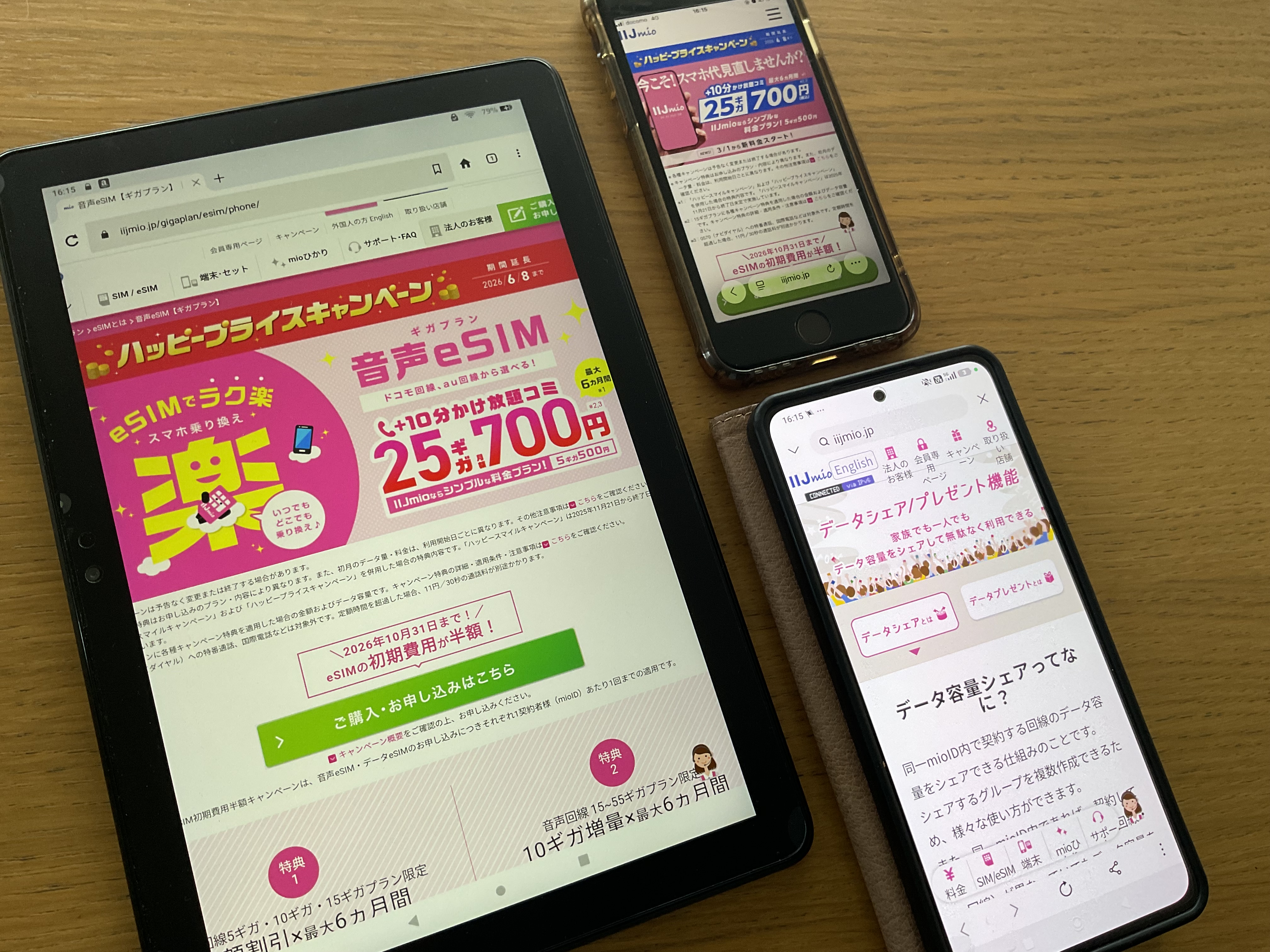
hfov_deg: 61.7
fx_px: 1064
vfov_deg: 48.2
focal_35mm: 29
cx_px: 635
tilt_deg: -71.7
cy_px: 476
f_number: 1.8
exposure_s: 1/120
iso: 50
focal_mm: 3
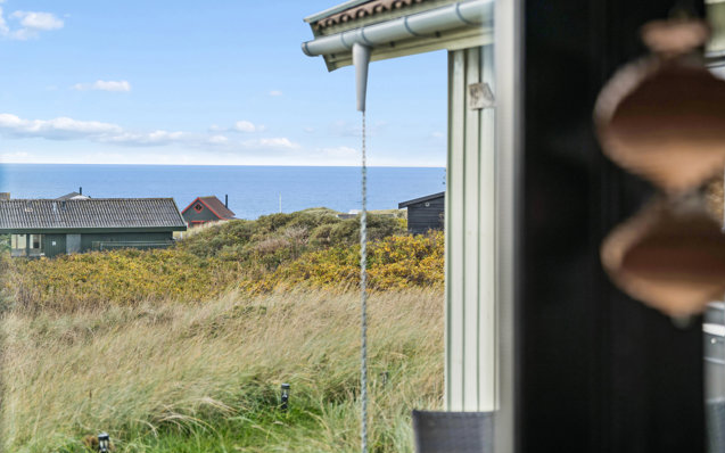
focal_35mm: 87
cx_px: 337
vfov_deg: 15.0
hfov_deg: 23.8
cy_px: 167
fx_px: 1719
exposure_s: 1/400
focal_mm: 68
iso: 125
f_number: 4
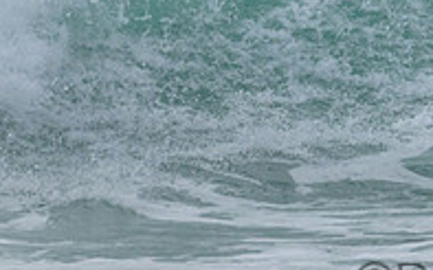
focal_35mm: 2407
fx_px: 28396
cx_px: 525
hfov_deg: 0.9
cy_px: -82
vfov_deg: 0.5
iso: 2200
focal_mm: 800
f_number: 11
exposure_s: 1/2000
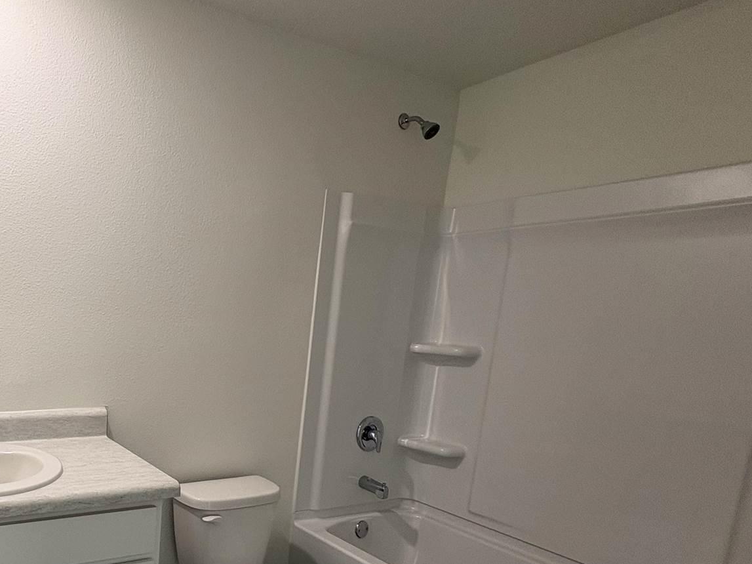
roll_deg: -1.7
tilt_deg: -8.4
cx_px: 136
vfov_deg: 53.3
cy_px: 395
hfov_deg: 62.7
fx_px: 543
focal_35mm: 25
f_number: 2.2
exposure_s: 1/60
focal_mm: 2.22
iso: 125
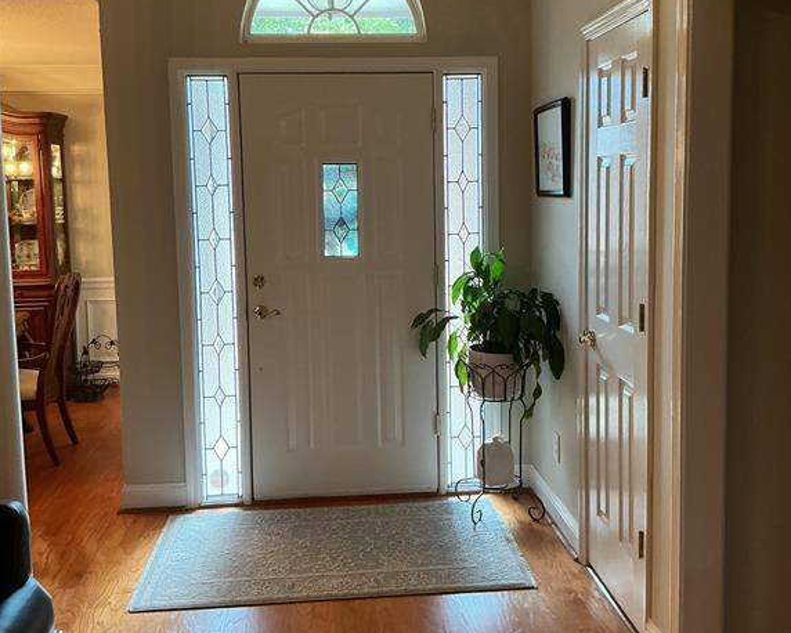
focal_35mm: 38
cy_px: 274
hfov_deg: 47.9
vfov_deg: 39.1
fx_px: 890
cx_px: 397
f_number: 1.8
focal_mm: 3
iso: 160
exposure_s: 1/60
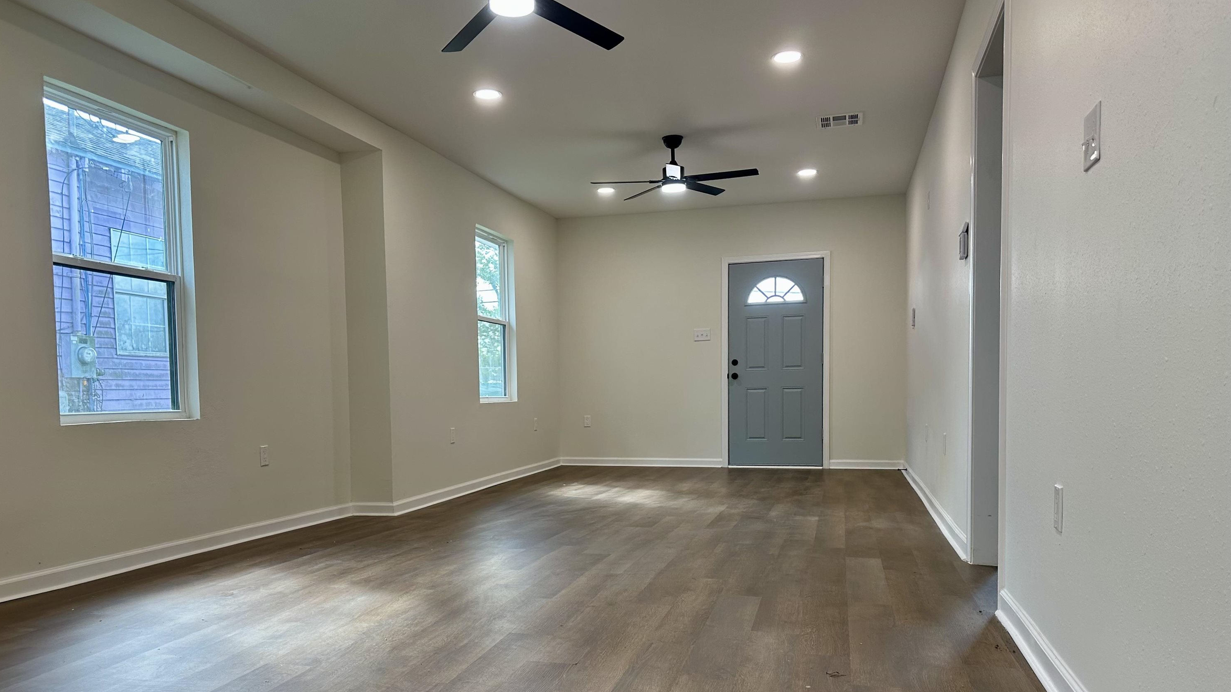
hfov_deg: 69.8
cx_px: 598
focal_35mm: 27
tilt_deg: -2.8
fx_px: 881
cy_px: 442
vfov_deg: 42.5
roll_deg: +0.5
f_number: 1.78
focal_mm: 6.86
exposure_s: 1/166
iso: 100
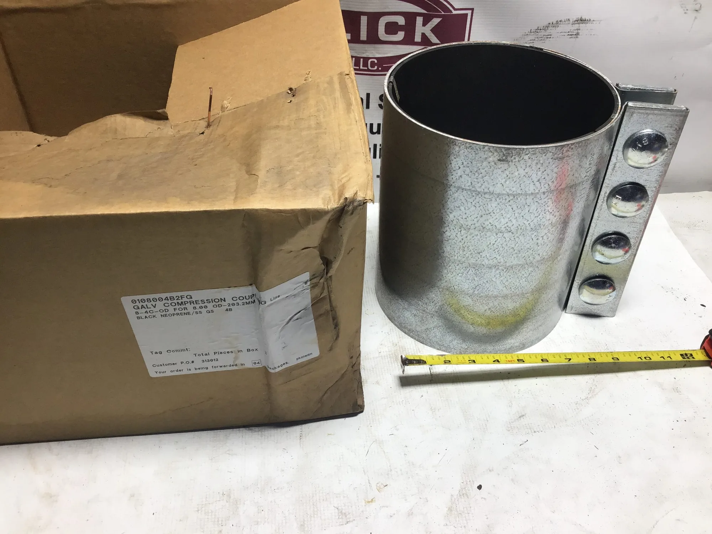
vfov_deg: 45.4
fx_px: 638
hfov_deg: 58.4
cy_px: 267
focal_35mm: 31
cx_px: 356
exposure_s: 1/120
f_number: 2.4
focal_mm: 3.3
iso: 32
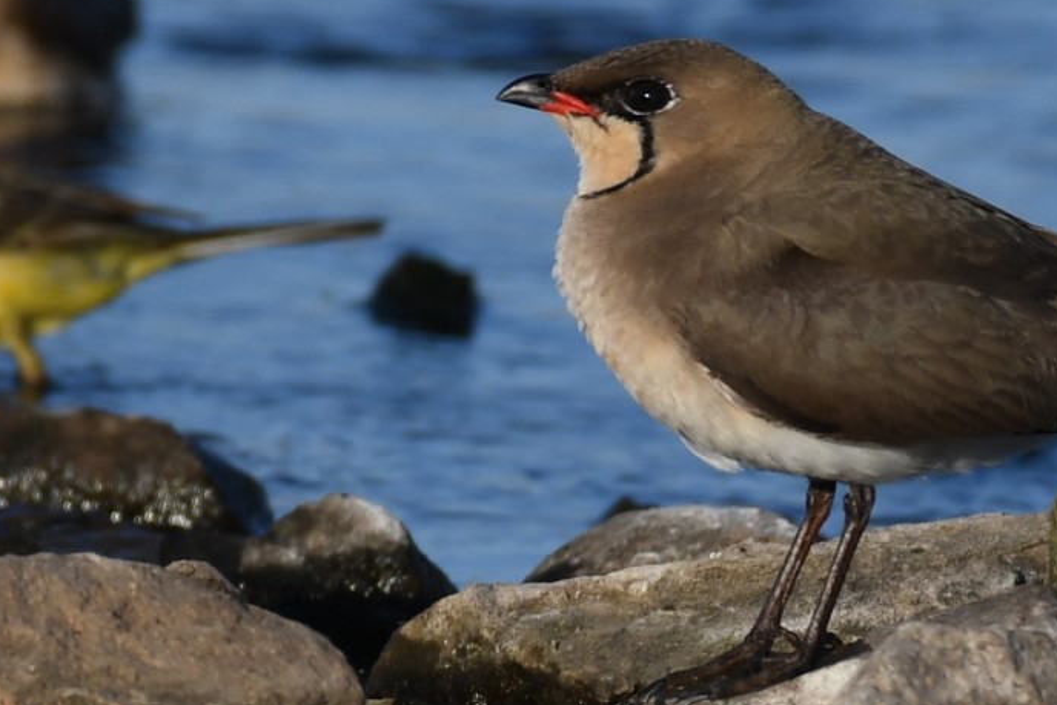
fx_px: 33623
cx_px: 791
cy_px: 269
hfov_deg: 1.8
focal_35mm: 1145
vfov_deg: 1.2
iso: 200
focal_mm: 500
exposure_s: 1/1000
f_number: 6.3
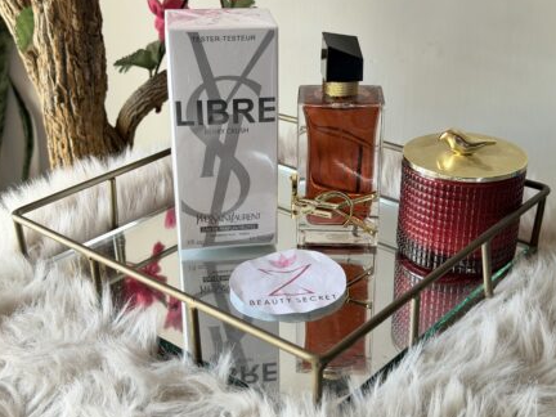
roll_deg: +1.6
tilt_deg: -25.5
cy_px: 210
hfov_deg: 38.2
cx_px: 282
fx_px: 803
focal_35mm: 50
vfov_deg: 29.1
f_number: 1.78
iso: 100
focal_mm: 6.76
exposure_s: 1/62
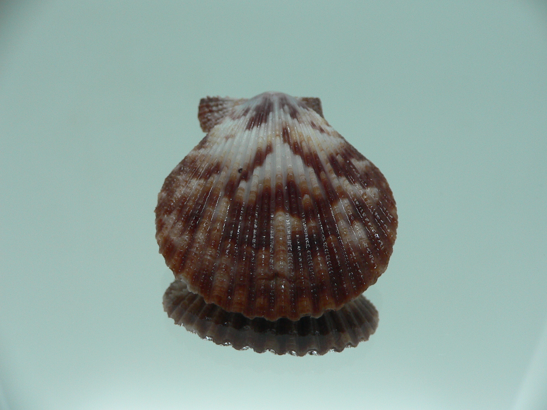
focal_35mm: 36
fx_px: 569
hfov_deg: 51.3
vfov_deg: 39.7
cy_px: 209
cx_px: 280
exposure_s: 1/60
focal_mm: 4.6
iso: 100
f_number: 2.8
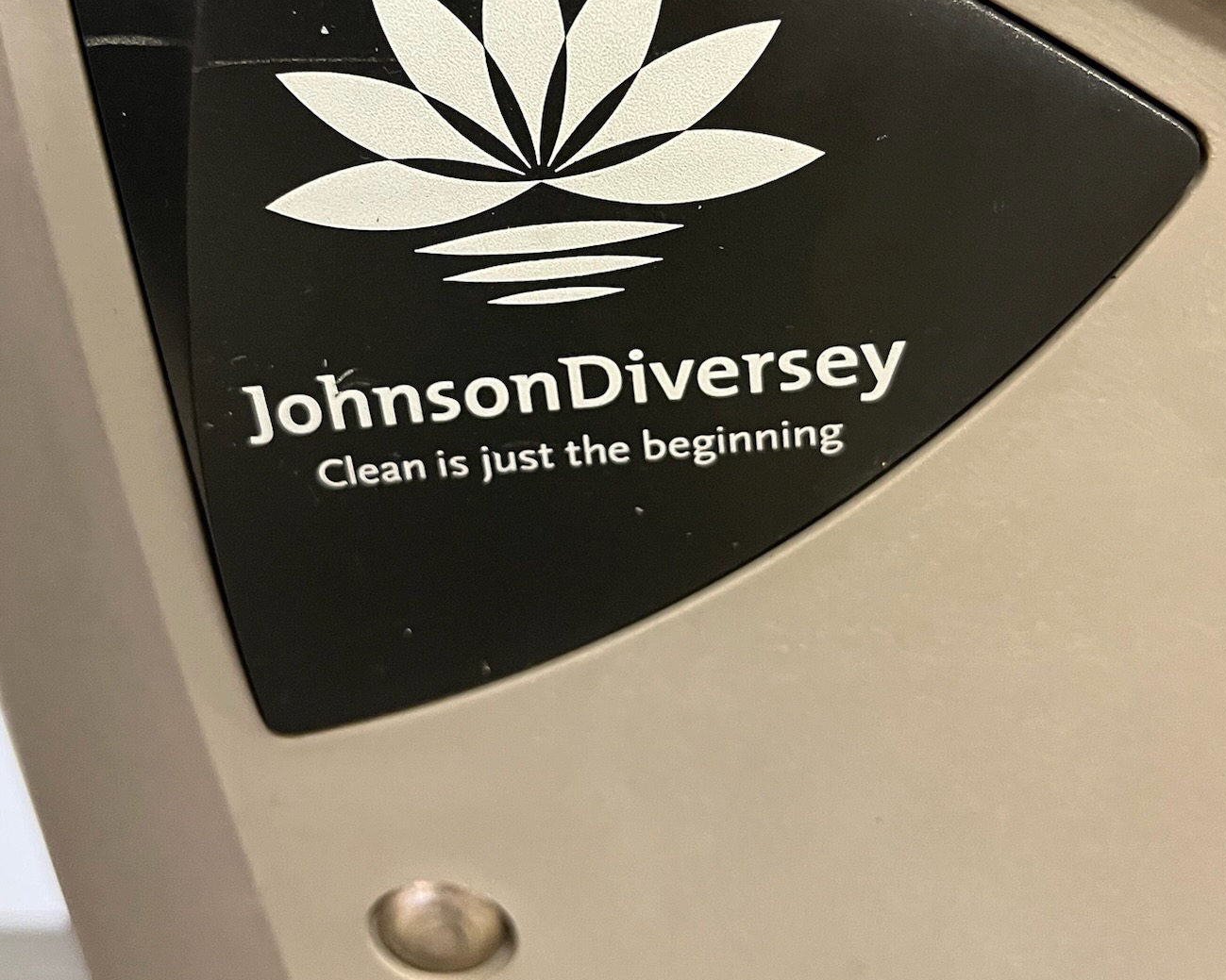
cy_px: 209
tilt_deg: -24.5
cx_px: 574
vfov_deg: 36.2
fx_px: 1451
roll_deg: +0.7
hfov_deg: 45.8
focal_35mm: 40
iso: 400
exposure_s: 1/50
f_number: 1.6
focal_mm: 5.1
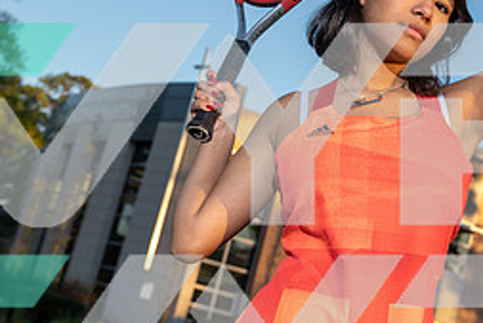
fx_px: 953
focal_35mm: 71
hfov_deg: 28.0
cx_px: 363
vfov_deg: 19.2
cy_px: 125
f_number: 4.5
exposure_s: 1/250
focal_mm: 31
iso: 125
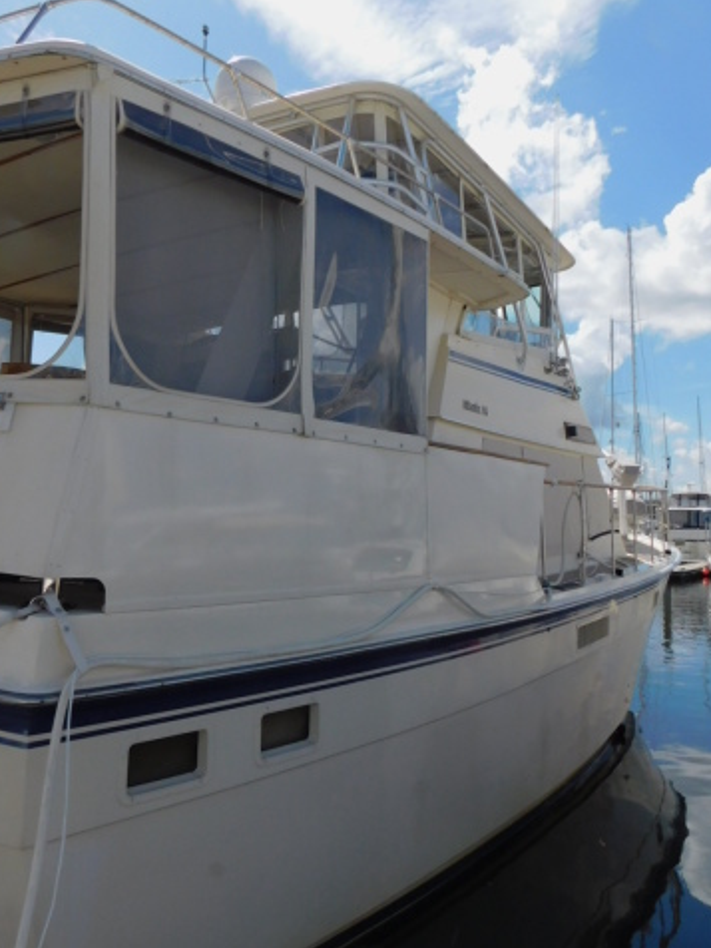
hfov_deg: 48.2
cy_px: 434
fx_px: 794
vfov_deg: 61.6
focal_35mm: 29
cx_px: 339
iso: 125
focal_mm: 4
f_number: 6
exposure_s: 1/640
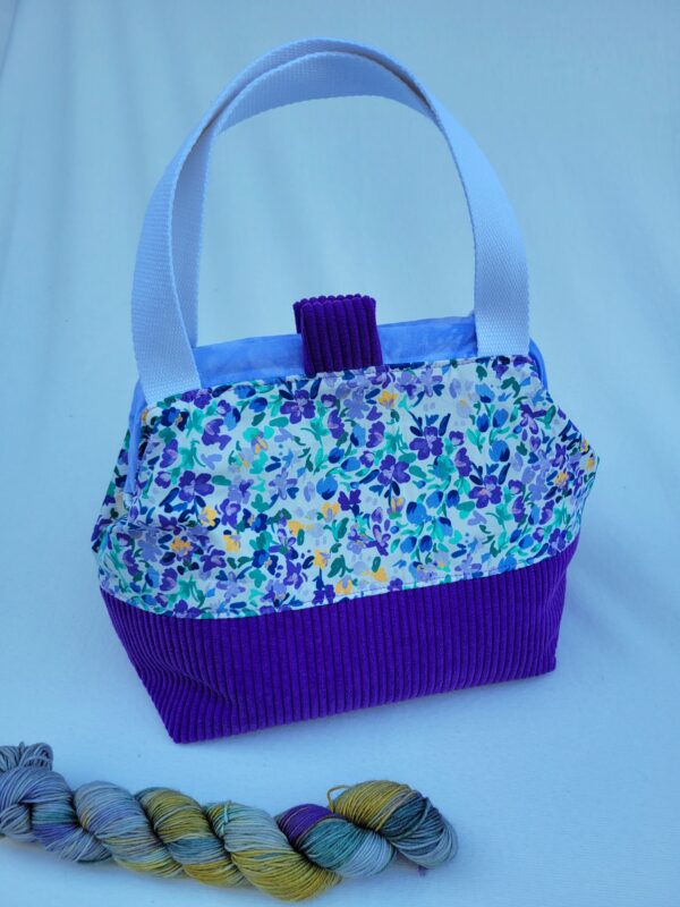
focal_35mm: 26
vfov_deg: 67.3
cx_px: 340
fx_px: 681
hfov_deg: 53.1
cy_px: 454
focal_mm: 5.4
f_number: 1.8
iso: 40
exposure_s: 1/204
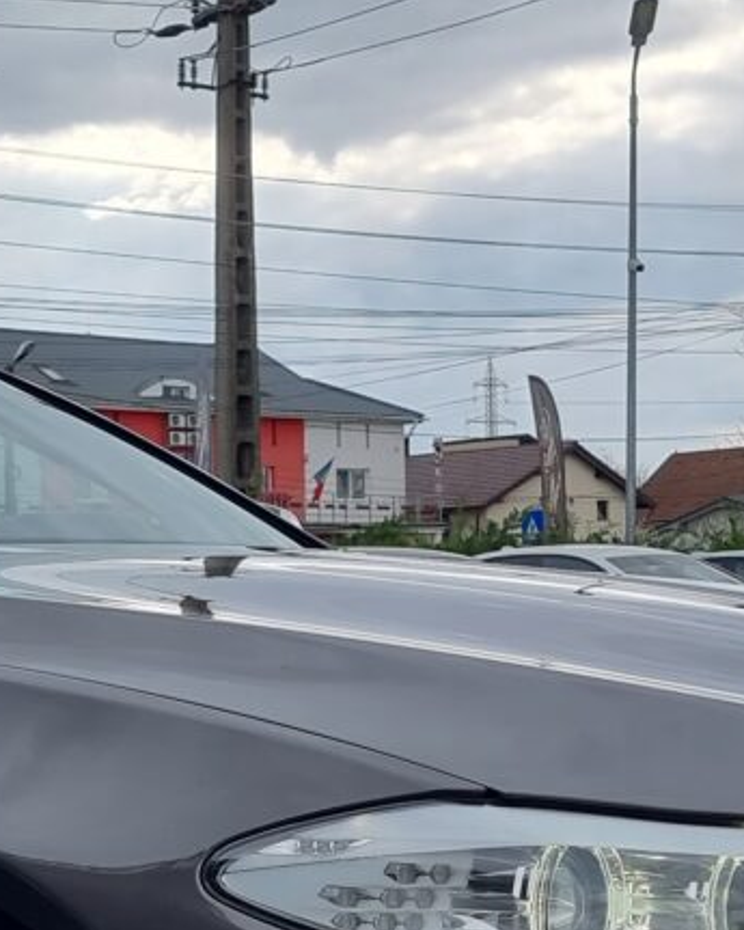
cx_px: 4
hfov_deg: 17.3
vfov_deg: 21.8
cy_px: 652
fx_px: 2394
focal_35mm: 87
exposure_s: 1/330
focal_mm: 6.7
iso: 50
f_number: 1.8
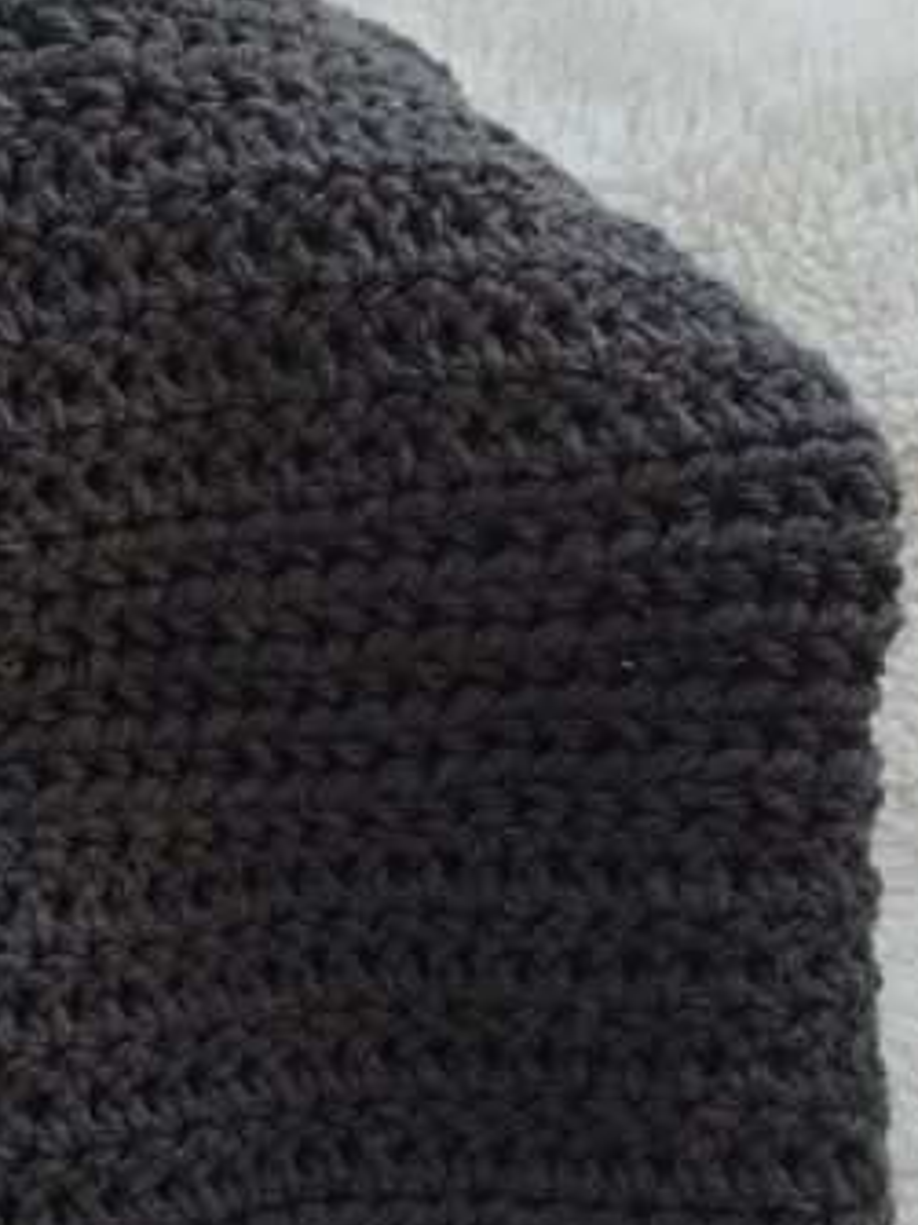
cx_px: -37
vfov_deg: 34.8
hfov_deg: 25.1
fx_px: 1946
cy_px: 750
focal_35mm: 55
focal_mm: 5.4
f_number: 1.8
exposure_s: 1/120
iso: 2000
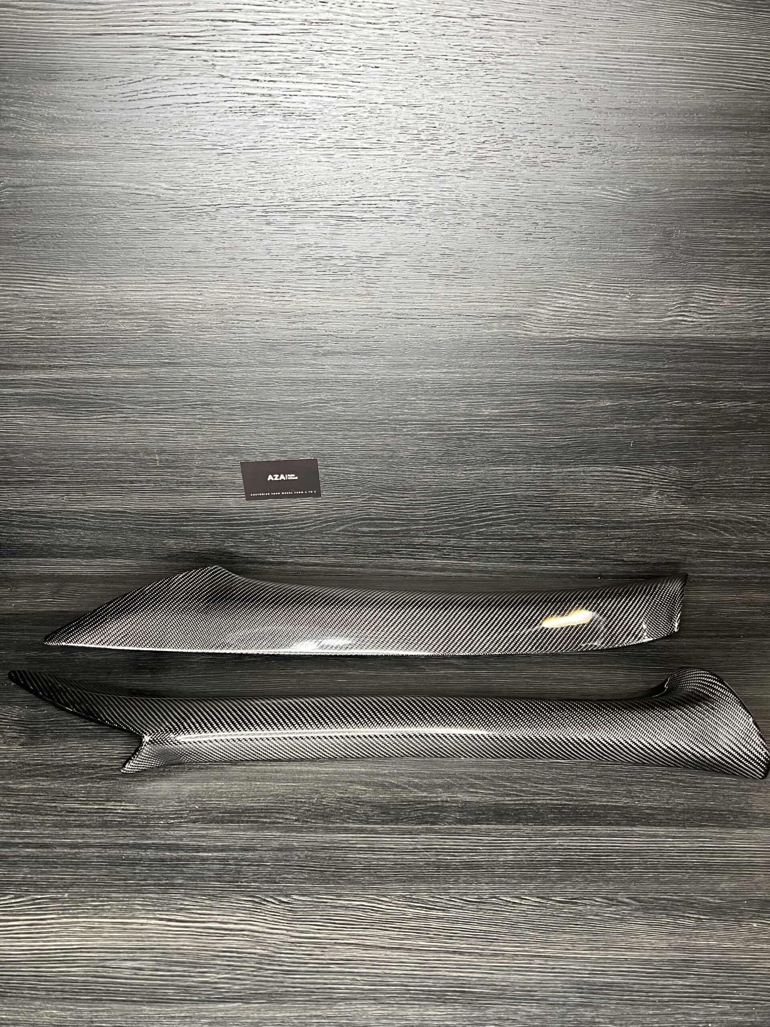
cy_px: 514
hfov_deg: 53.1
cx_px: 385
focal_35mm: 26
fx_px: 771
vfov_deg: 67.3
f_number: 1.5
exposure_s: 1/60
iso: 100
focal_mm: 5.7
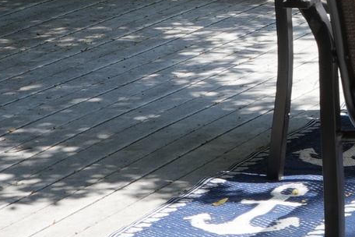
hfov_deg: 7.9
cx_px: 927
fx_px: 2327
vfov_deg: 5.6
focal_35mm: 236
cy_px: -297
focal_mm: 35
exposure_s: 1/40
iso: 100
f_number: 16
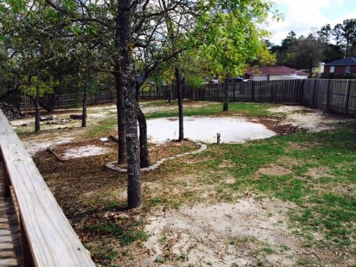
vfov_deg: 46.8
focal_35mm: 30
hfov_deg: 60.0
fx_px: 309
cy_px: 134
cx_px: 178
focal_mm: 4.12
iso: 40
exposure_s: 1/1109
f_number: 2.2
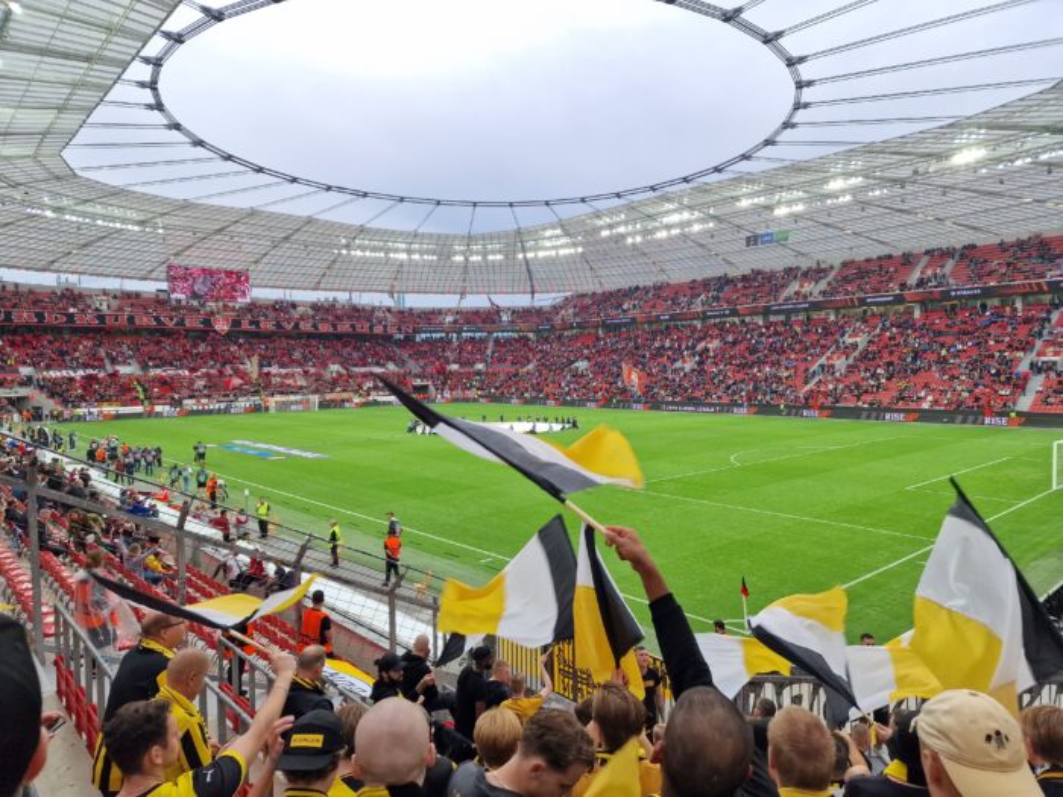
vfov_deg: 58.9
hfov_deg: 73.9
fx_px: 706
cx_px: 532
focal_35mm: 23
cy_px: 398
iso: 50
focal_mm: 6.4
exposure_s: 1/100
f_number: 1.8
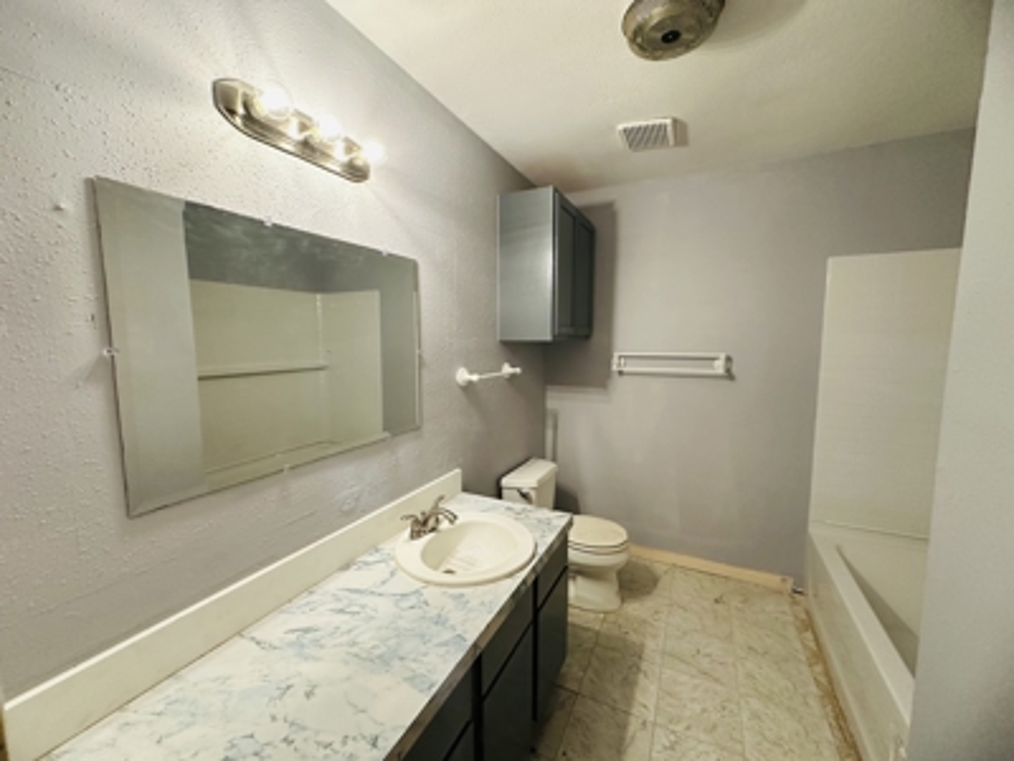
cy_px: 380
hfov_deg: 102.1
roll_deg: -0.1
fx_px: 410
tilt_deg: -5.9
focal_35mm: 14
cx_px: 507
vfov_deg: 85.7
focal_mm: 2.22
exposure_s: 1/60
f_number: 2.2
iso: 400
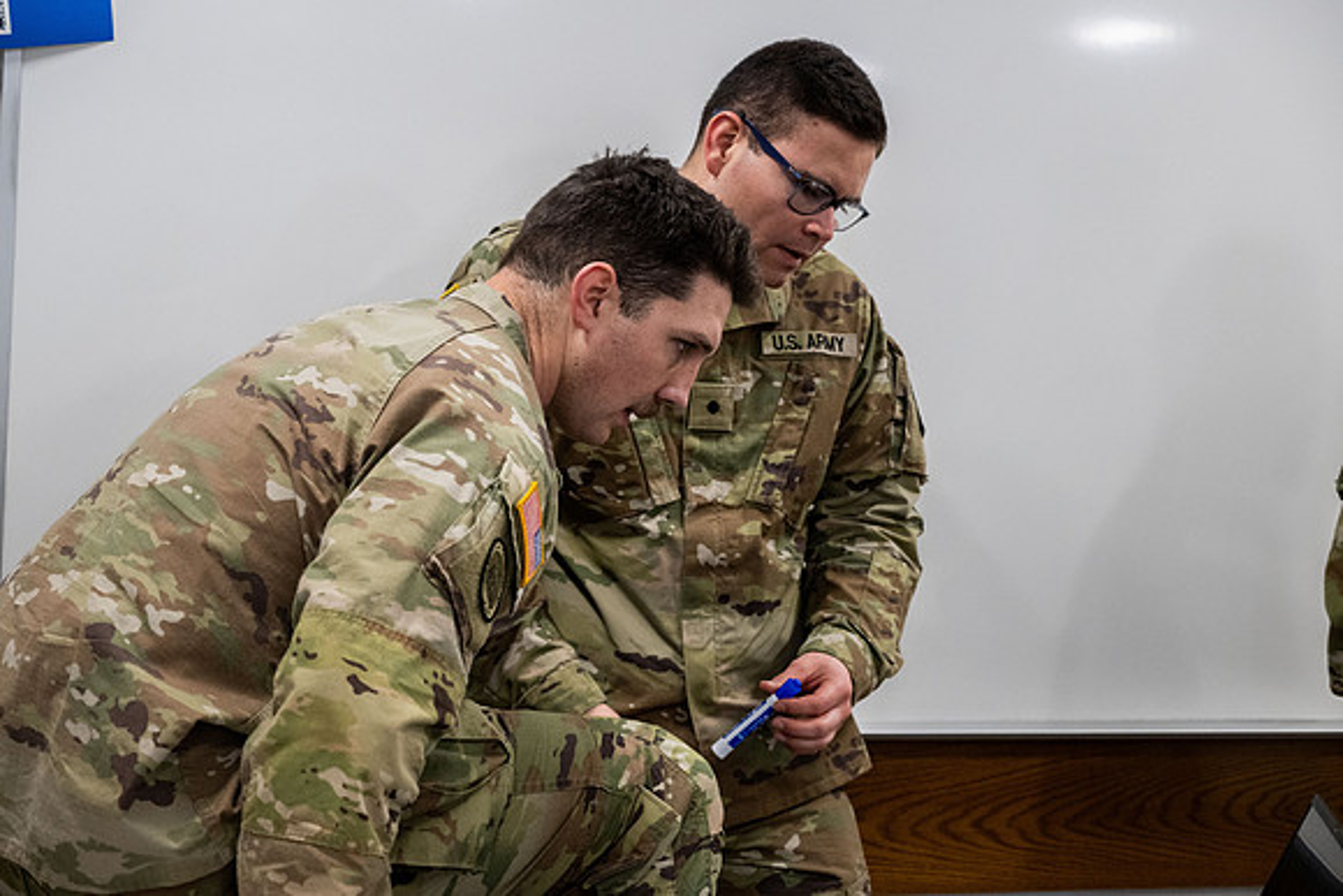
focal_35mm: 75
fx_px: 2810
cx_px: 672
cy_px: 448
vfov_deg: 18.1
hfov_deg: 26.9
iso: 2500
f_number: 4
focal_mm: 70
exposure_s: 1/400
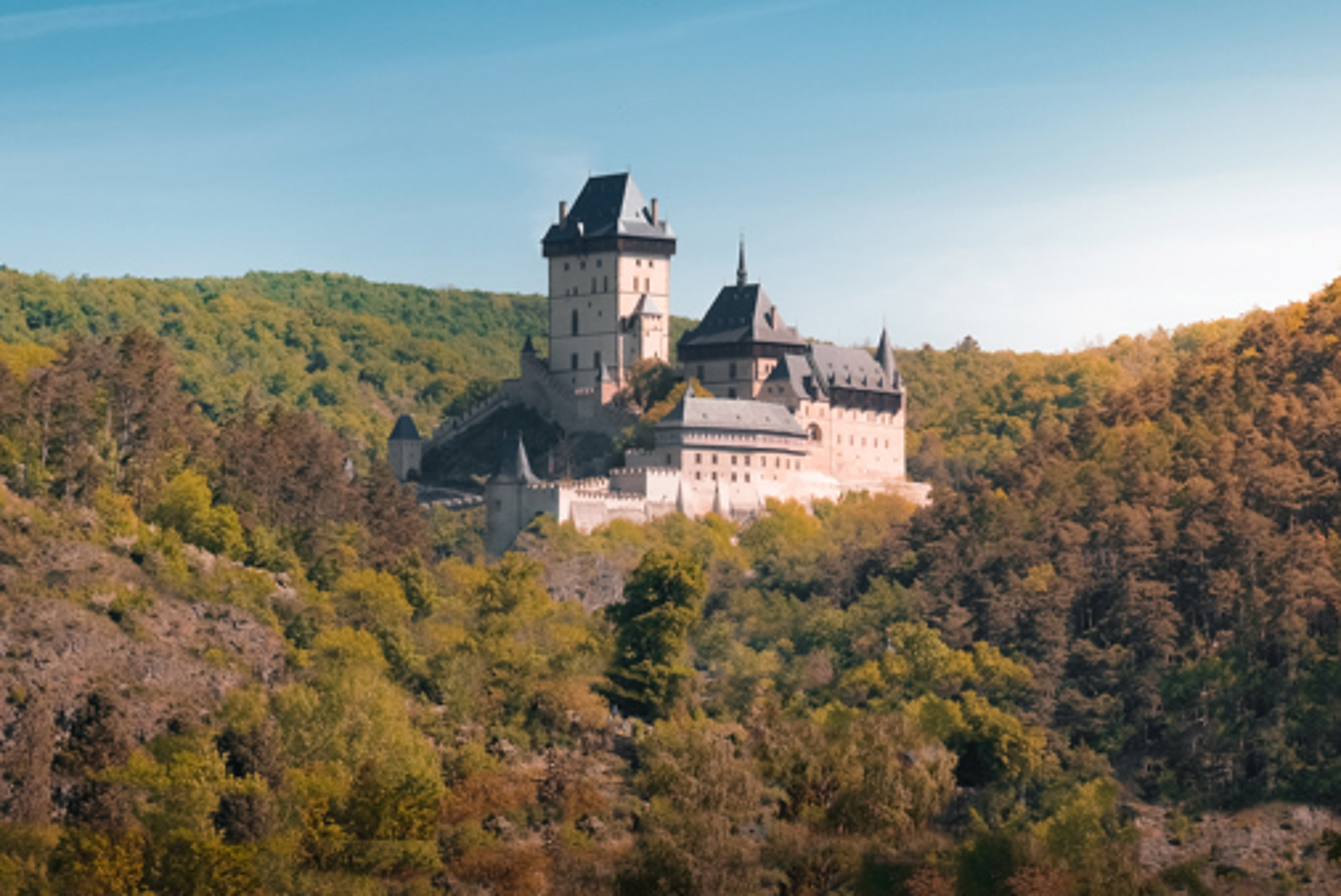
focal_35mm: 109
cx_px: 681
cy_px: 334
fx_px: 4062
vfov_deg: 12.6
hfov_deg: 18.7
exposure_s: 1/750
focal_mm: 53
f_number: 5.6
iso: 320
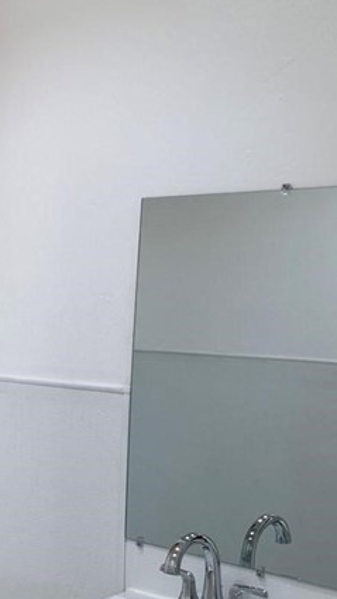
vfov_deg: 33.2
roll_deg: -1.2
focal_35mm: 63
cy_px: 364
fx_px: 1001
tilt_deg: -3.7
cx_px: -219
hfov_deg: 16.7
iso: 125
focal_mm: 6.76
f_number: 1.78
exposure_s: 1/120
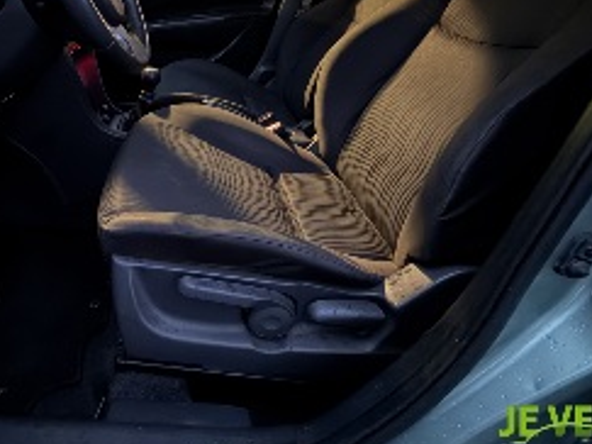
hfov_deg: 68.8
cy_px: 117
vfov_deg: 54.4
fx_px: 410
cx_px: 180
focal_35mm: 24
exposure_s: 1/4
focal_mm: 2.22
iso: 1250
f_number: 2.2
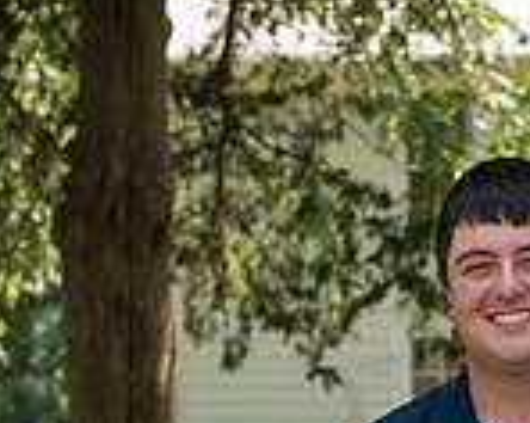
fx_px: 4433
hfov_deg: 6.8
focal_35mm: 283
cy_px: 764
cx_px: 523
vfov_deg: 5.4
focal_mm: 99
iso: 400
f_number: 8
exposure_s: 1/160
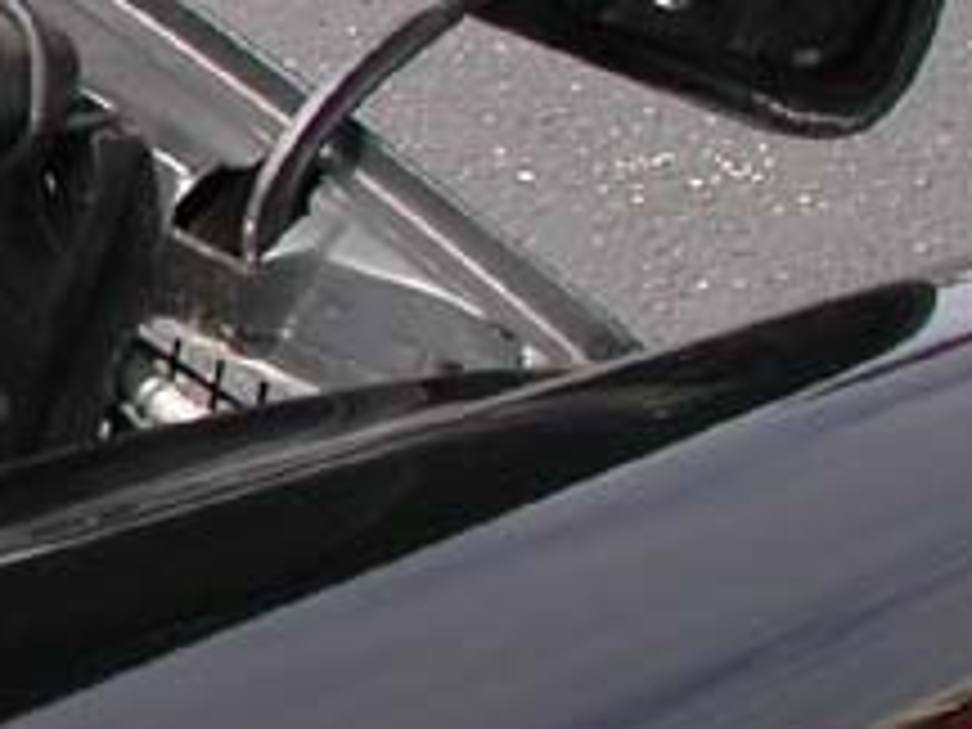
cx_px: -1264
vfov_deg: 8.2
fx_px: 5054
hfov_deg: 9.8
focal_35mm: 180
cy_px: 216
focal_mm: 7.85
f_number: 6
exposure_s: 1/214
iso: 100
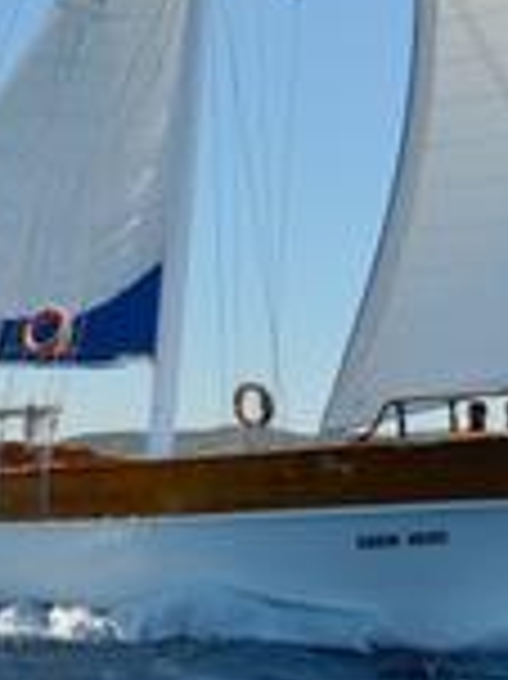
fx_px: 1685
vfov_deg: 22.1
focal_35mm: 86
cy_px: 38
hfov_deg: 17.1
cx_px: 135
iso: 100
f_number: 8
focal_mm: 18
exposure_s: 1/250
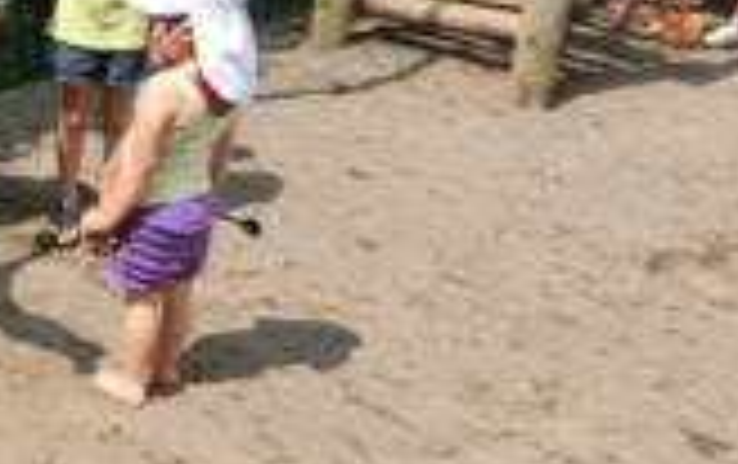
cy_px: 113
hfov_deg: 28.6
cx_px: -148
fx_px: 1249
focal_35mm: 62
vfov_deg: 20.8
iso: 80
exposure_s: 1/800
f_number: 3
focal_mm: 4.24
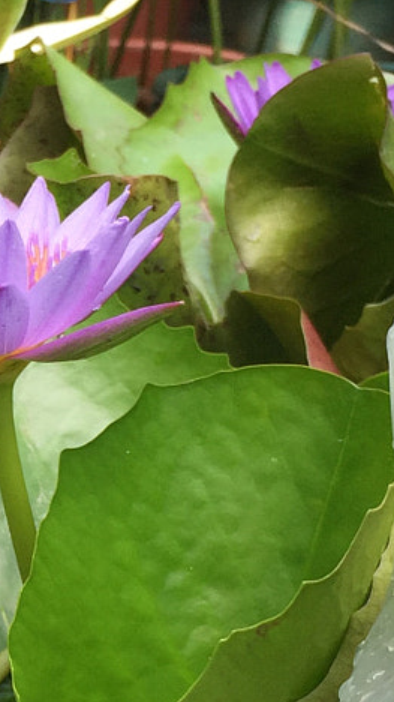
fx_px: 2007
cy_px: 442
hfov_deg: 10.8
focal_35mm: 108
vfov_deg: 19.8
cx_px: -178
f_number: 2.2
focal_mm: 4.15
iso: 32
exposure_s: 1/173
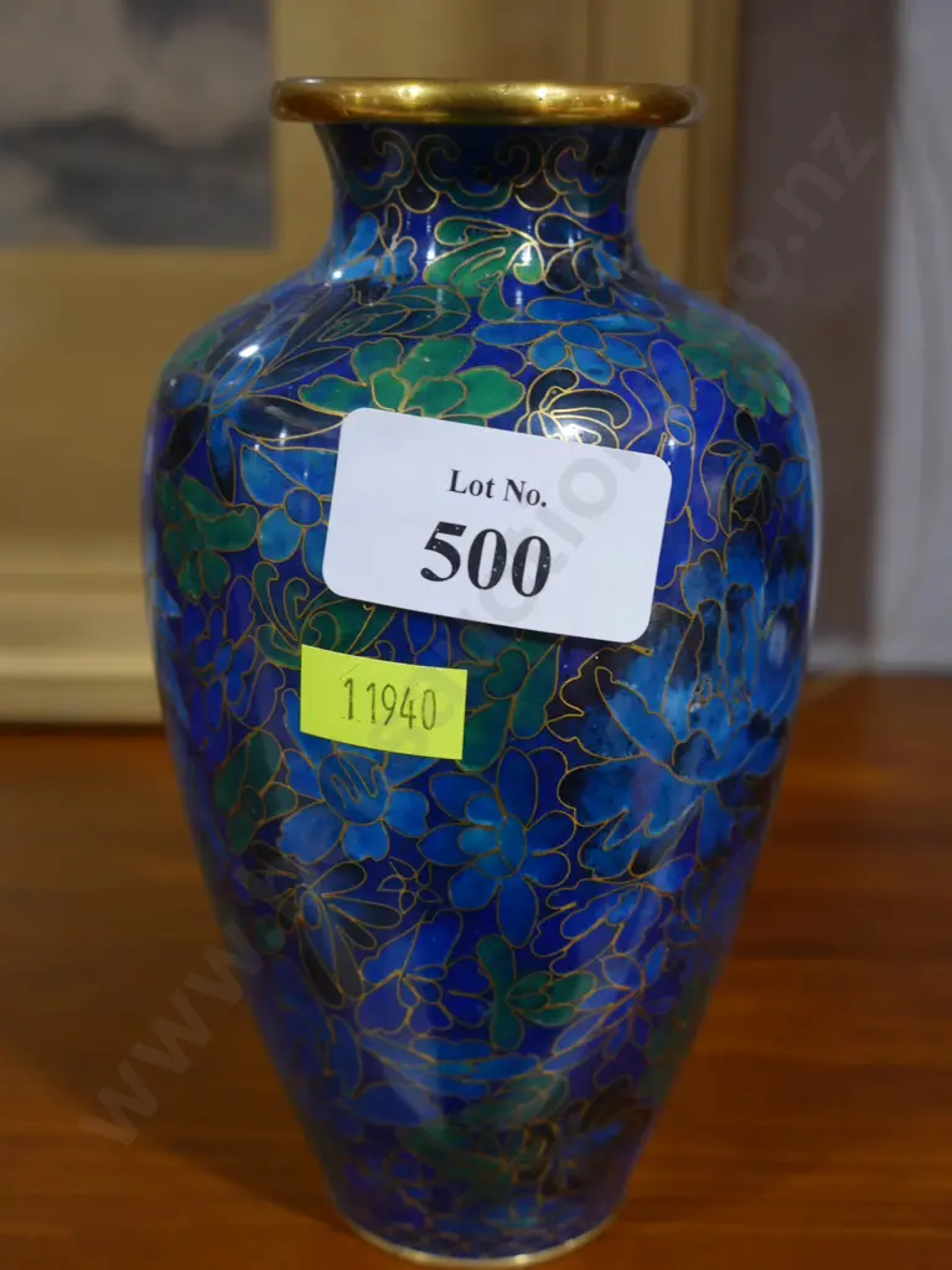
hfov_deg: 30.3
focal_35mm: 48
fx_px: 1760
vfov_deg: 39.7
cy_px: 635
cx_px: 476
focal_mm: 24
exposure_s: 1/60
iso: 1000
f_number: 5.2
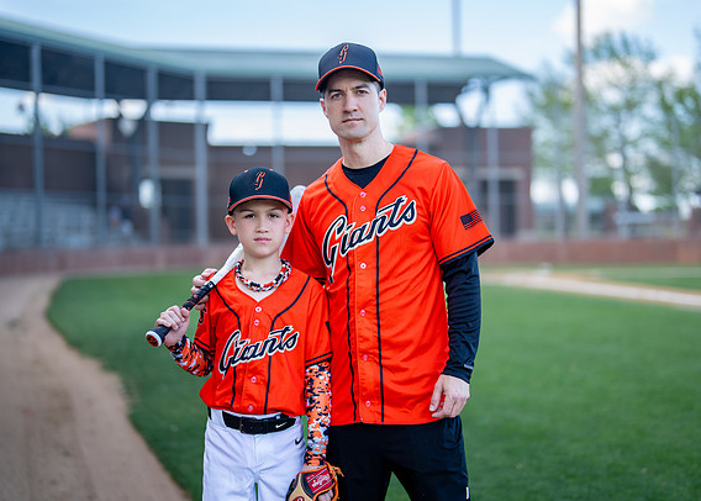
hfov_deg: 35.5
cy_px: 255
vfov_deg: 25.8
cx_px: 349
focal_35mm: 55
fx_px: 1095
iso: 125
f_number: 1.2
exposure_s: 1/1600
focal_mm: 50
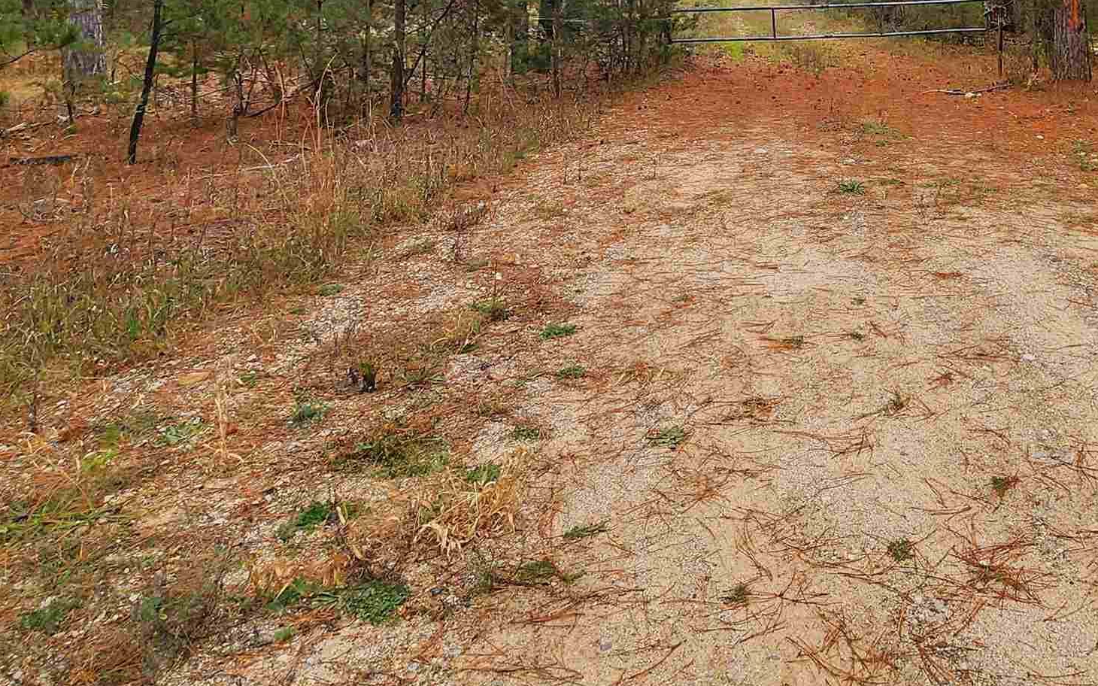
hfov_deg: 60.3
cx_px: 852
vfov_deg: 37.9
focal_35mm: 29
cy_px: -17
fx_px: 868
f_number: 2.2
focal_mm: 2.2
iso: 50
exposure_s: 1/400
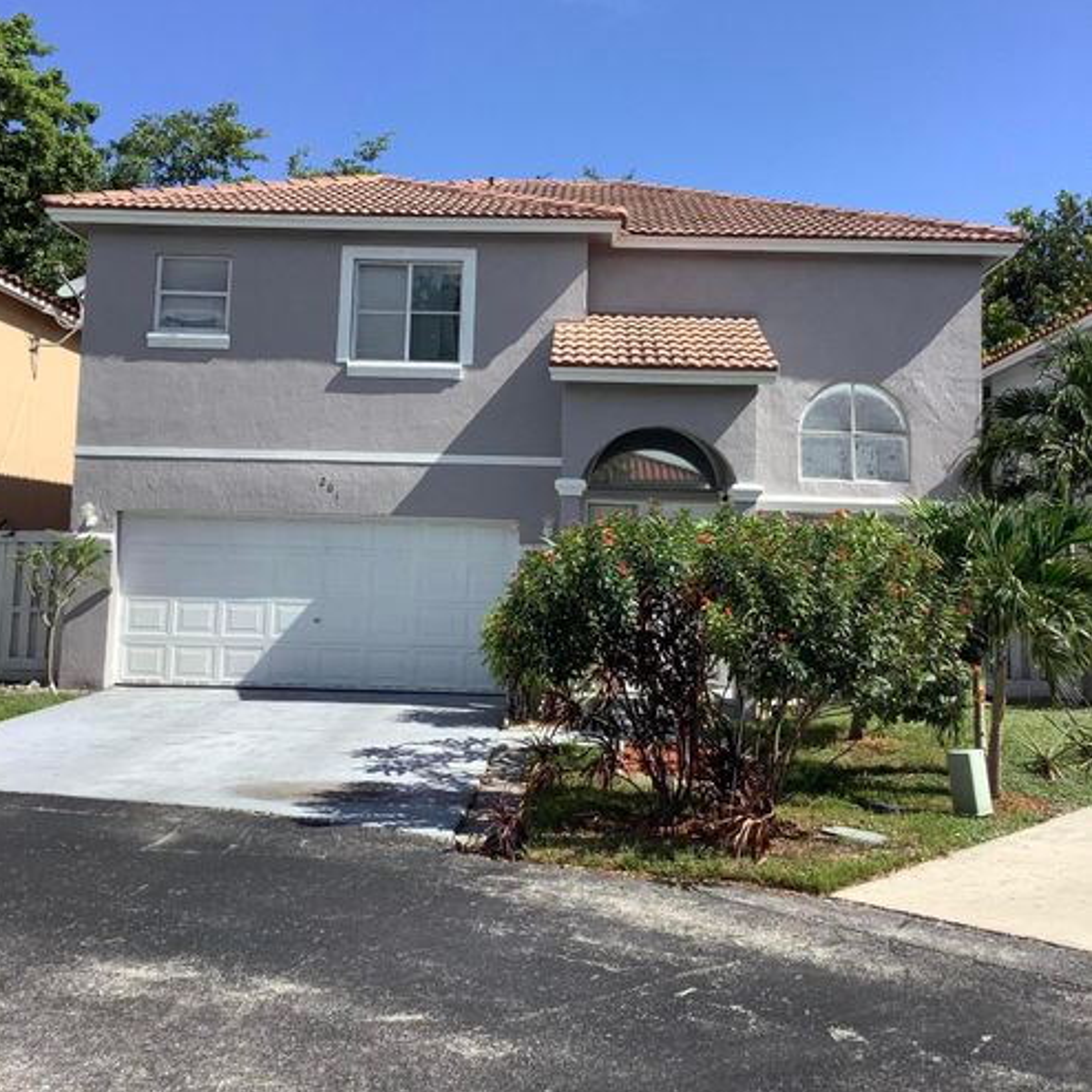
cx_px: 542
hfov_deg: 44.9
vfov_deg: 44.7
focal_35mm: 37
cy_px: 432
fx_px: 1321
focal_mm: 3.3
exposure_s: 1/1294
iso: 25
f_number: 2.4
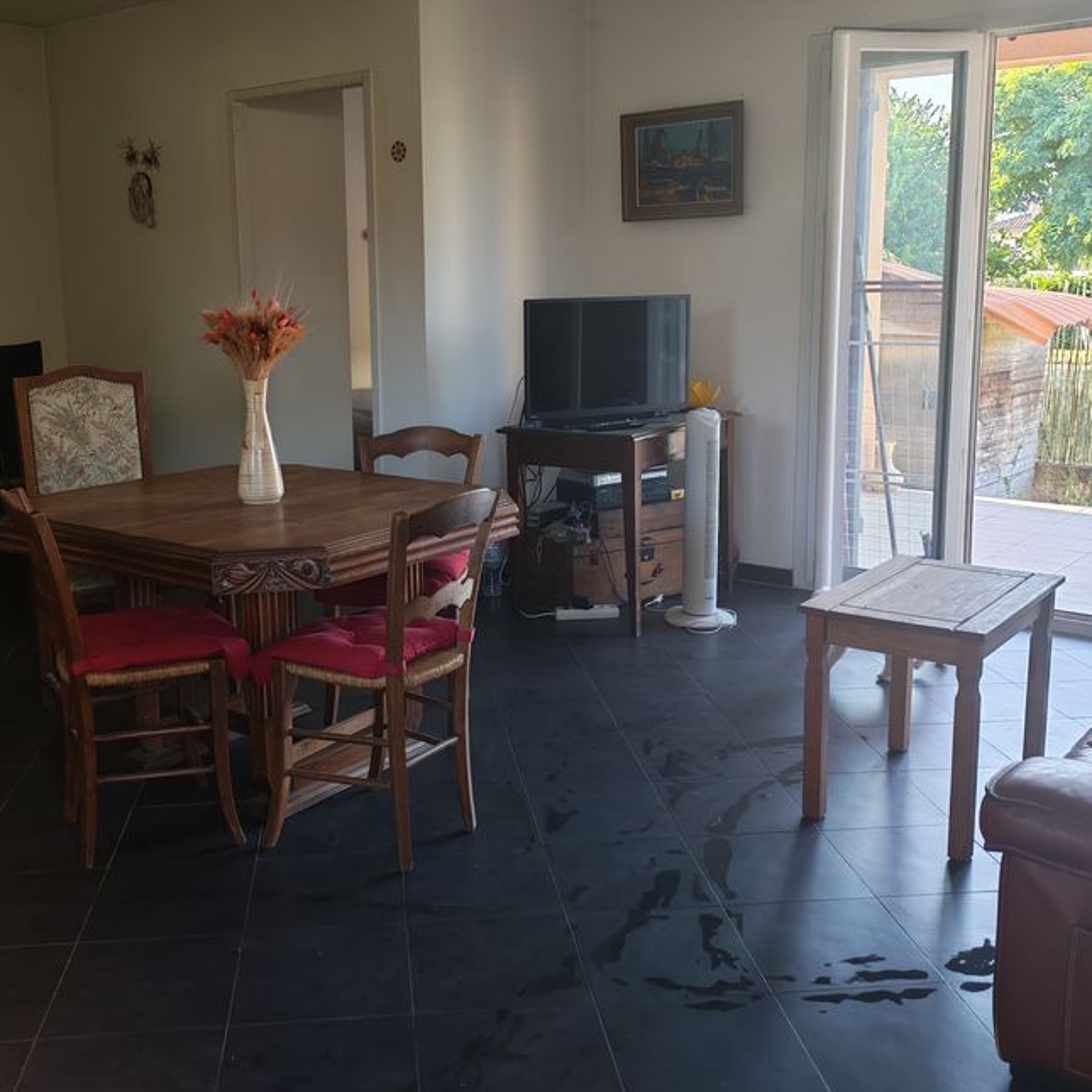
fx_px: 1321
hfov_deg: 44.8
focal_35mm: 37
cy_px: 484
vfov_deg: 44.9
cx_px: 481
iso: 125
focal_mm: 6.12
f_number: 1.9
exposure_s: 1/100
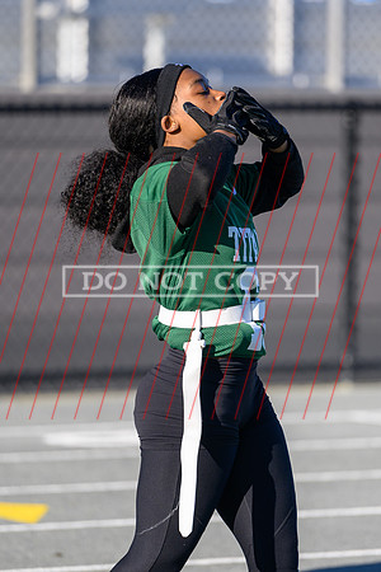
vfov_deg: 6.3
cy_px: 286
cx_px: 210
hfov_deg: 4.2
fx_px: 5157
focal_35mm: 325
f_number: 2.8
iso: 140
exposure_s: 1/1250
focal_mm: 200
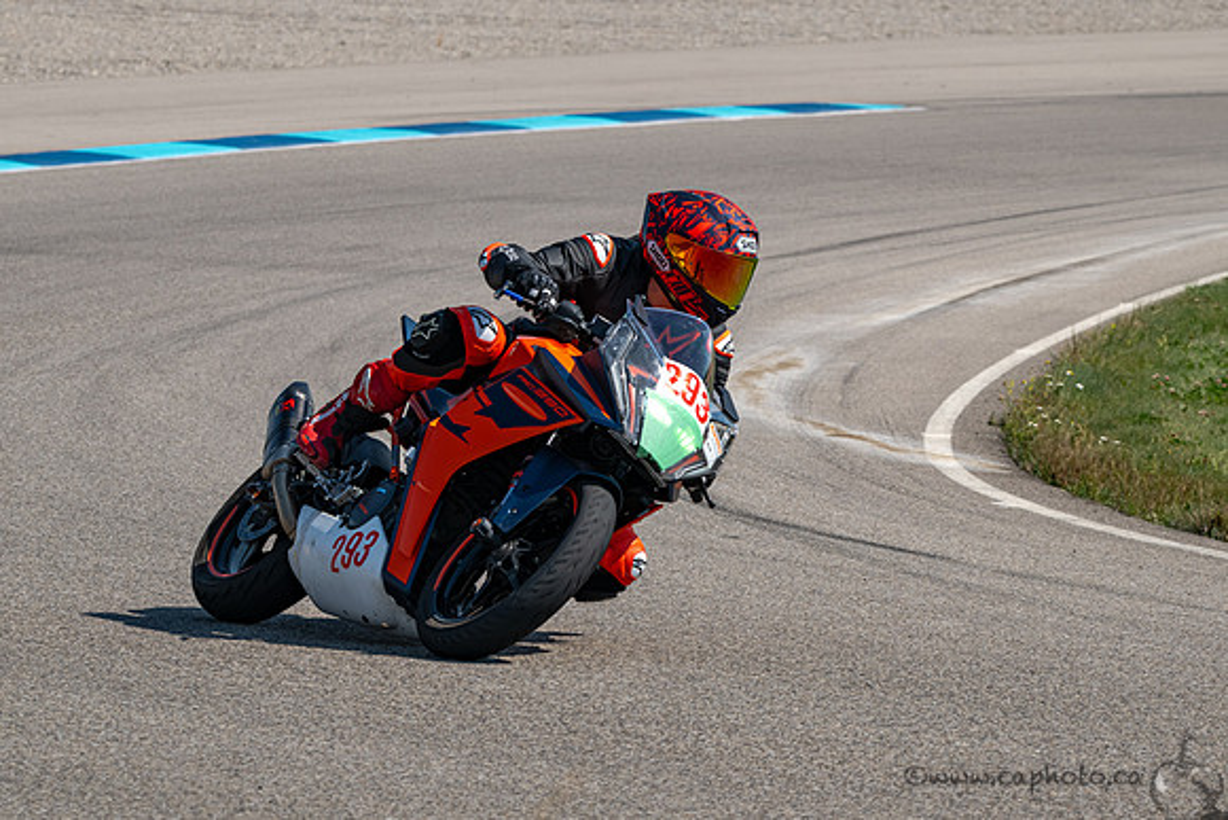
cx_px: 604
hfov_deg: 8.0
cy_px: 297
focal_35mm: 257
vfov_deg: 5.3
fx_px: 8784
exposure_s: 1/1250
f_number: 11
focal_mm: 200
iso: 400
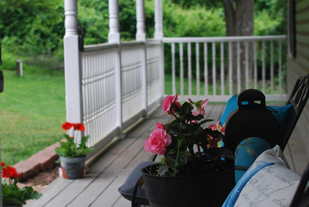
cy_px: 97
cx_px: 62
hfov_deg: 22.3
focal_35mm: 90
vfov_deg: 15.2
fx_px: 772
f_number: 4
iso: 200
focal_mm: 35
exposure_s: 1/60
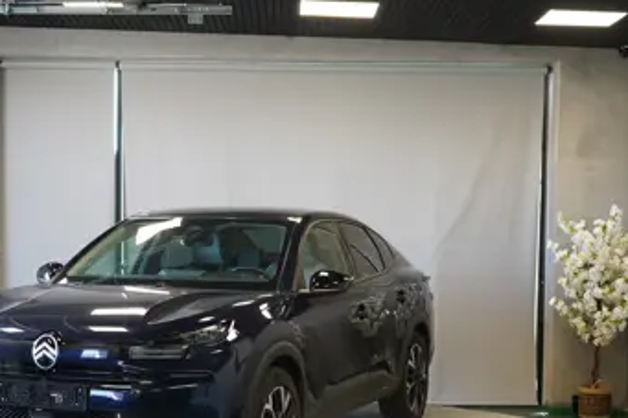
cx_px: 269
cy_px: 287
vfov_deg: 19.6
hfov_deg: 29.2
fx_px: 1203
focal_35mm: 69
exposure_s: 1/160
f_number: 4.5
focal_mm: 49
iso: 2000
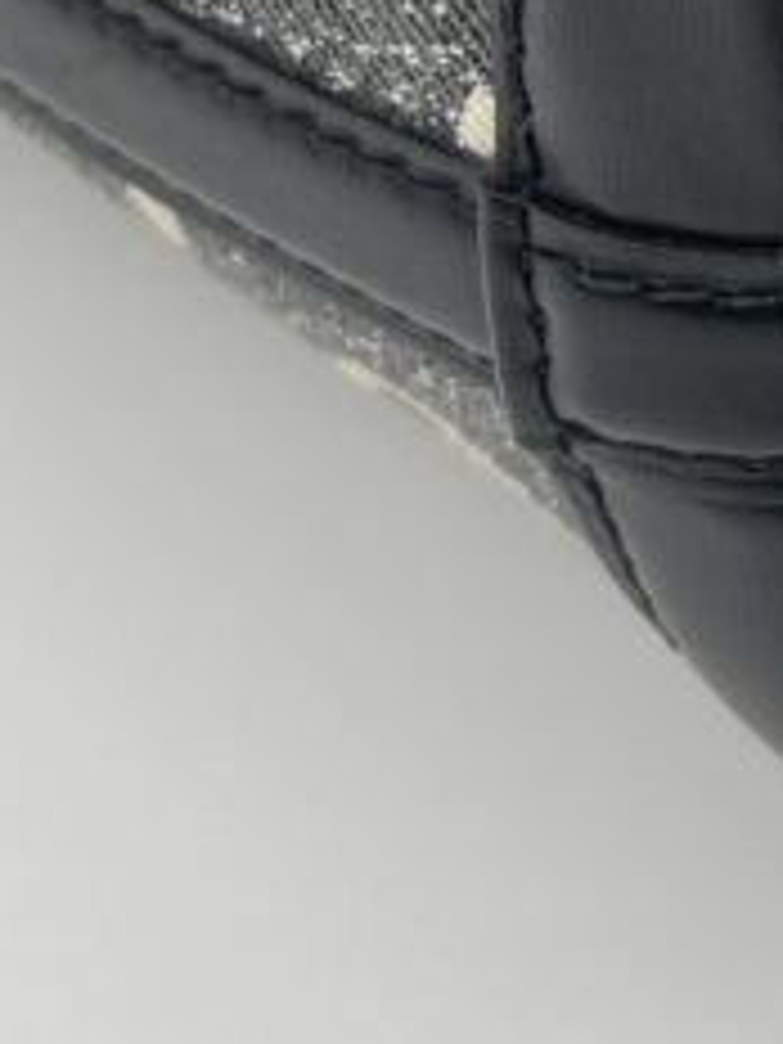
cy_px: -238
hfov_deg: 12.6
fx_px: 3468
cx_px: 918
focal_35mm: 115
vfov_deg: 16.4
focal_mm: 5.7
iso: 40
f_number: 1.5
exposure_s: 1/100
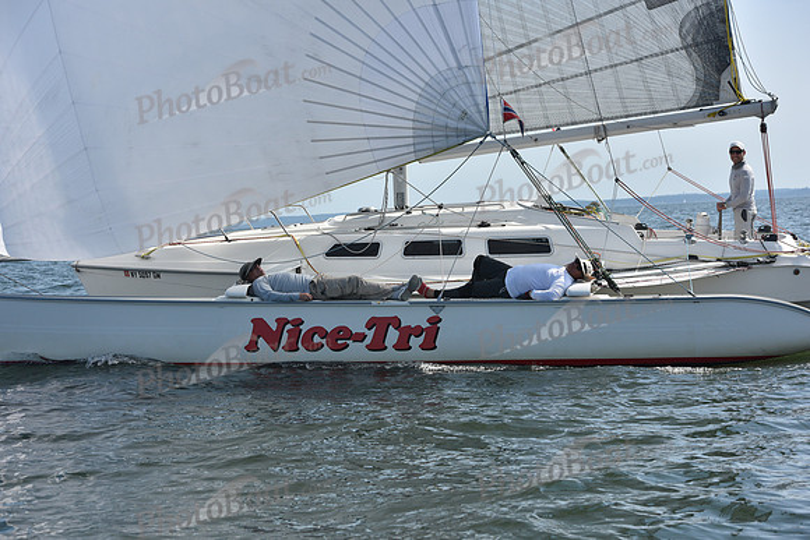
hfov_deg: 28.8
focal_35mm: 70
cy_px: 270
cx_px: 405
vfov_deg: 19.5
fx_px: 1575
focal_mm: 70
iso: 250
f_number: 7.1
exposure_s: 1/1250
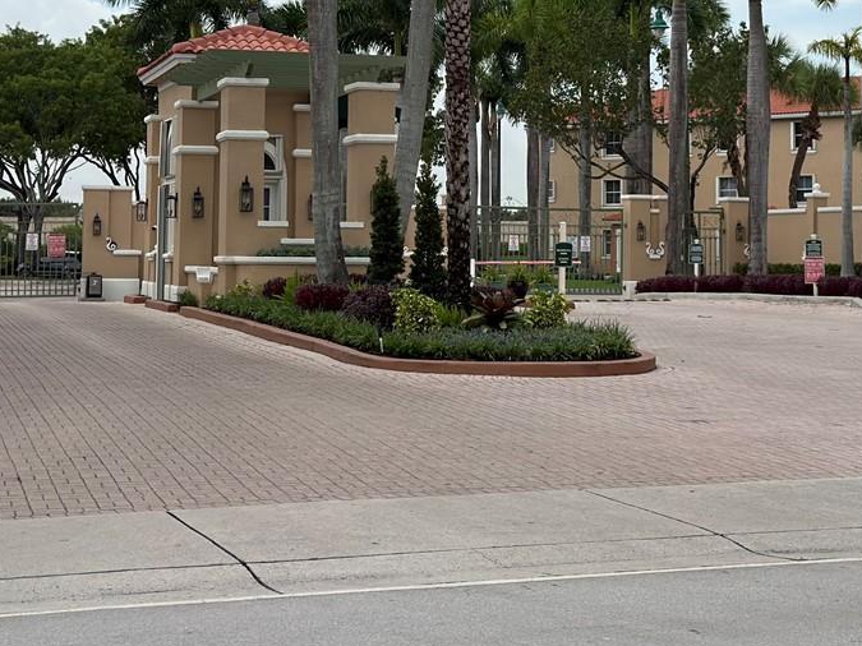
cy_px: 111
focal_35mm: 83
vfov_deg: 17.6
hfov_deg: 23.5
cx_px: 492
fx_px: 2066
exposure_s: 1/3226
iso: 64
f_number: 1.78
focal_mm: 6.76
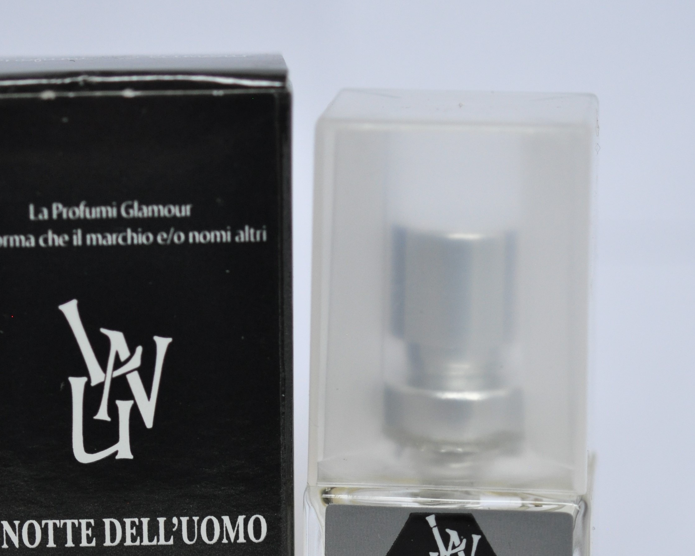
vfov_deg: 9.4
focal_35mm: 163
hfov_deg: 11.8
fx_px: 3353
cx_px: 249
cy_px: 591
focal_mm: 60
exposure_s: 1/200
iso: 800
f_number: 3.2
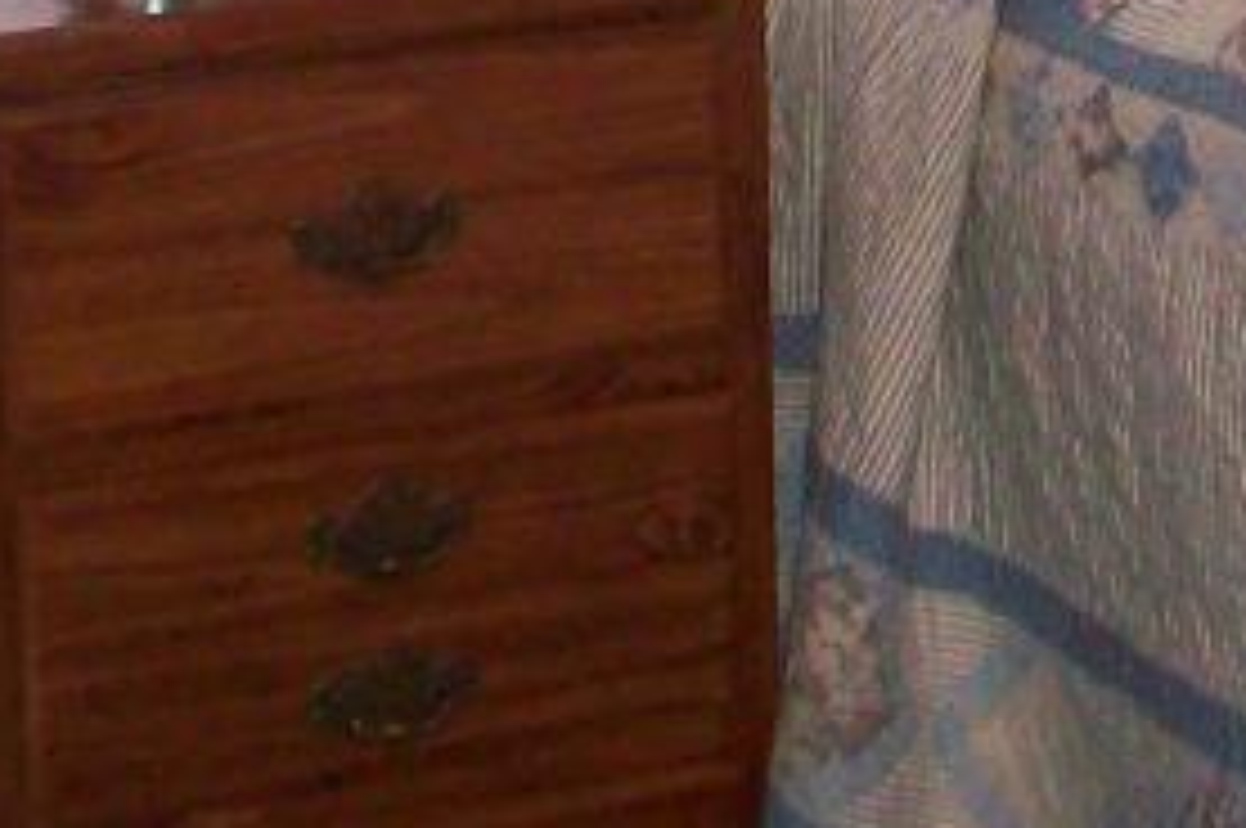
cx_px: 1493
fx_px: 6153
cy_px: -648
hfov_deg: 11.3
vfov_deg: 7.5
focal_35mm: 178
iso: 200
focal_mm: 6.2
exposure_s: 1/64
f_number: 2.8
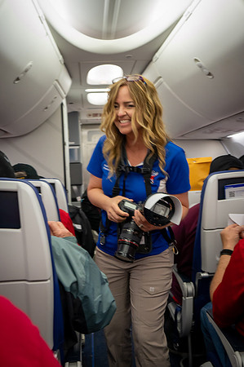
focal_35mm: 40
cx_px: 122
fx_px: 408
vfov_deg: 48.5
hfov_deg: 33.3
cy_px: 184
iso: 5000
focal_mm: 40
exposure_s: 1/60
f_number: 6.3
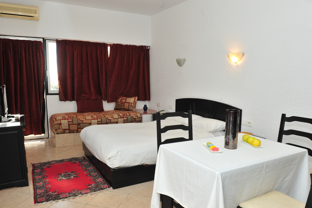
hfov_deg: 67.4
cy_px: 117
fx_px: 234
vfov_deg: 47.8
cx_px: 160
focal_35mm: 27
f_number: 9
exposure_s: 1/60
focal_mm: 24
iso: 640
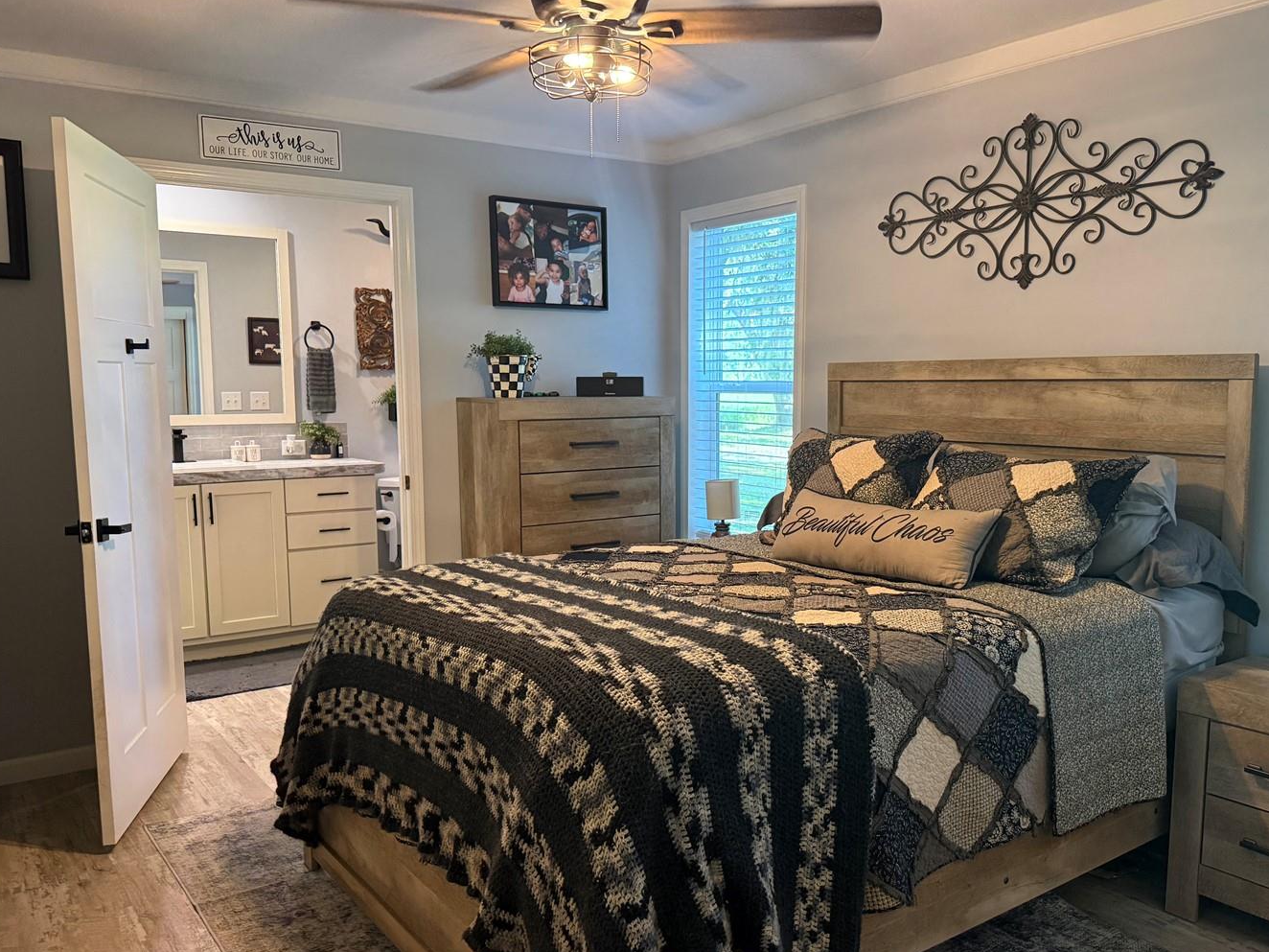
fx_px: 1063
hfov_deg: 61.6
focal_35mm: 29
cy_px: 511
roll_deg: +0.3
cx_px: 692
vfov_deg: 48.2
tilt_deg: -6.1
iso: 320
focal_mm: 6.76
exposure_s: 1/60
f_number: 1.78
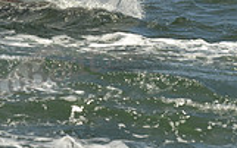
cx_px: -143
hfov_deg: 4.4
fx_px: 3078
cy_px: -128
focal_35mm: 476
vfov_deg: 2.8
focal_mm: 130
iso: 280
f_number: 9
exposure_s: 1/1600
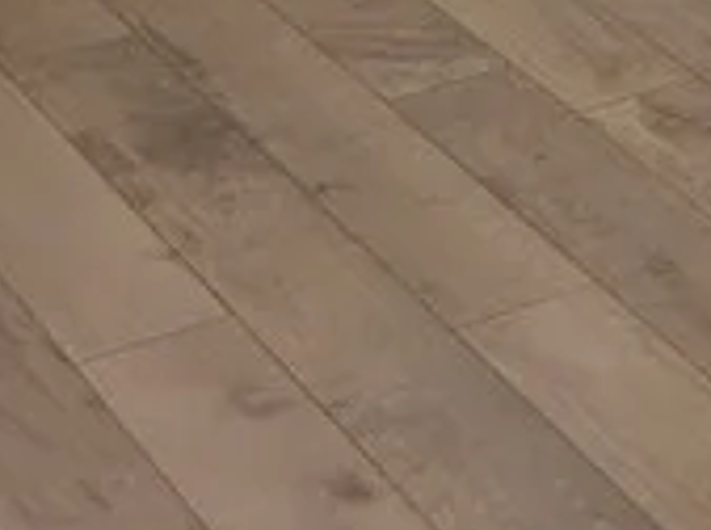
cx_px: 1094
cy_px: -1052
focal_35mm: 158
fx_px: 3238
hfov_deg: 11.9
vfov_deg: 8.0
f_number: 1.8
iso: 200
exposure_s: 1/60
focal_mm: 5.4
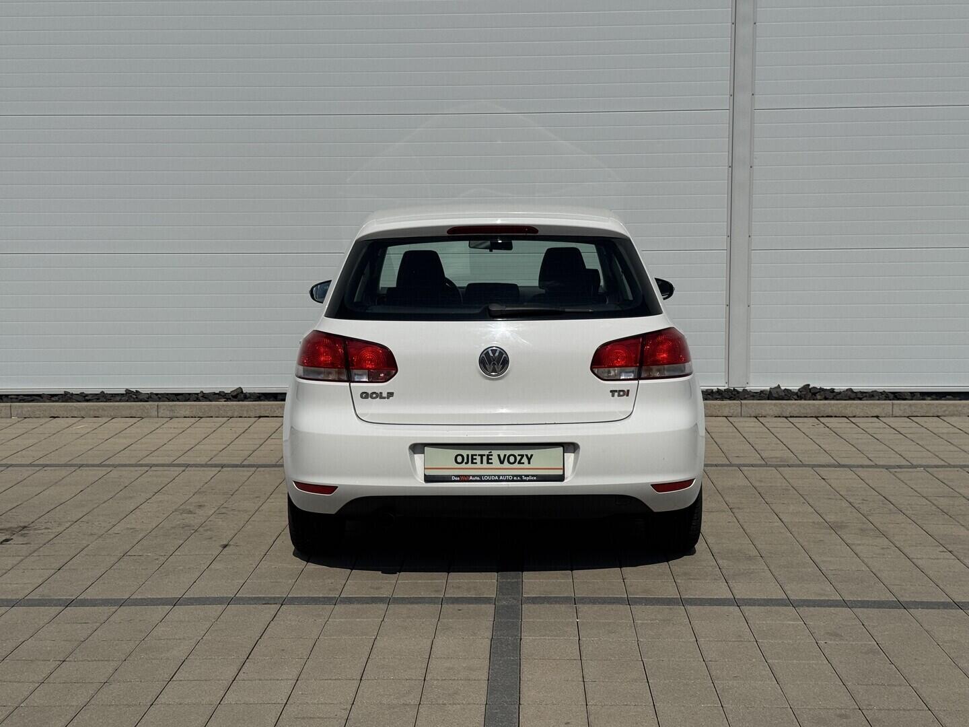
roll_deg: +0.4
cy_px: 364
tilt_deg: -5.8
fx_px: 1344
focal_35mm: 48
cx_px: 484
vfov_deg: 30.3
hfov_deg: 39.7
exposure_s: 1/15385
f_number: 1.78
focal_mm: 6.76
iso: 50
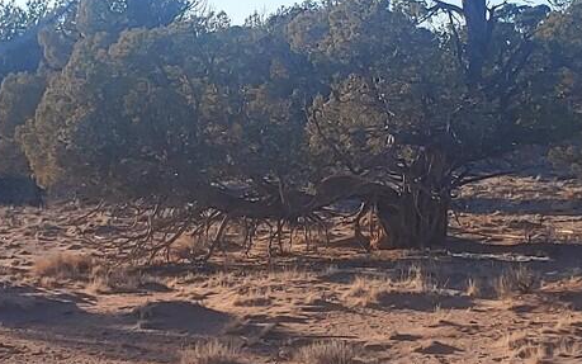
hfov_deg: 21.0
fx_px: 1570
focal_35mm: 99
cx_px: 350
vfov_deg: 13.2
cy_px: 145
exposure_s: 1/1389
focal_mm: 4.23
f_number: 1.5
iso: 50
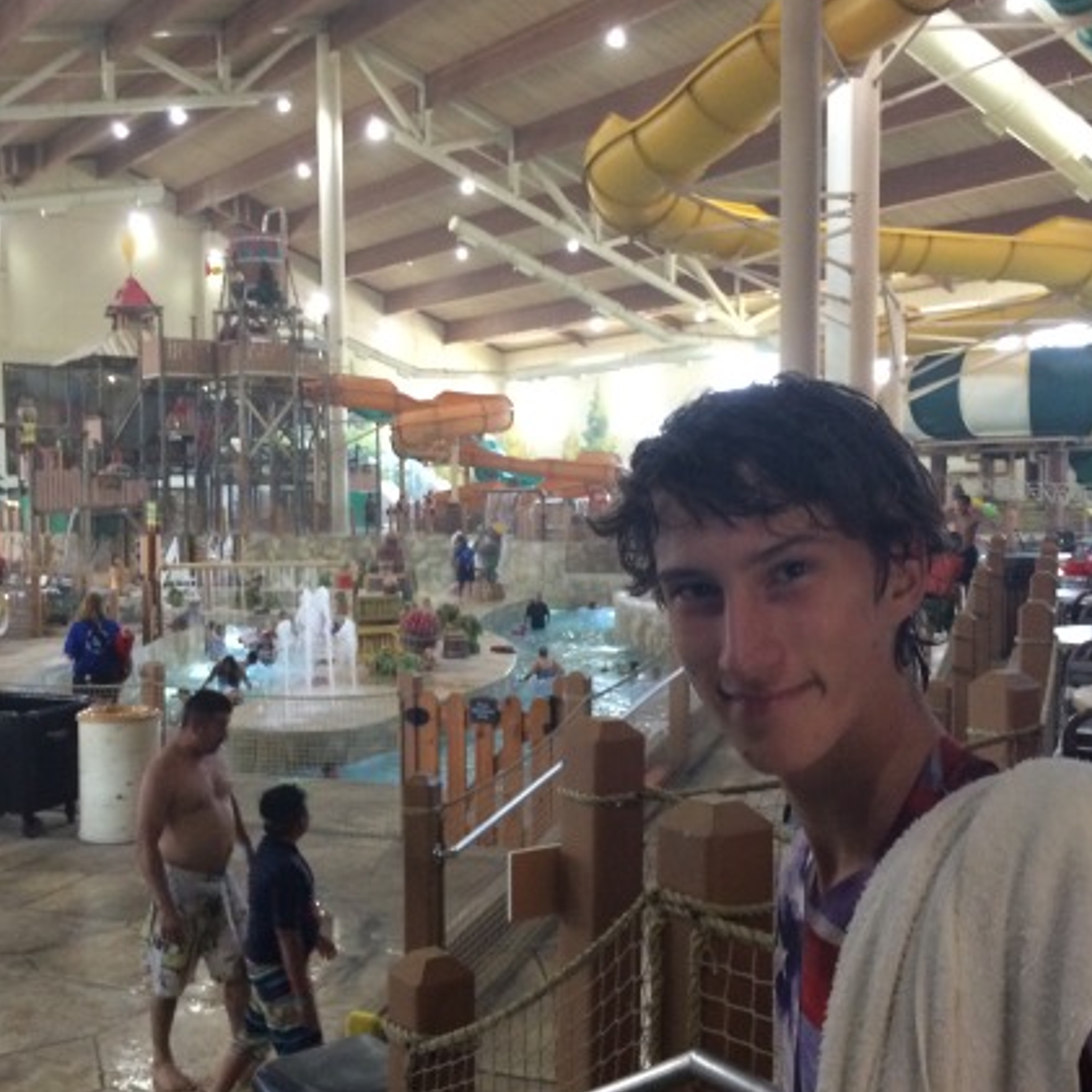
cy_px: 581
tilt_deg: -3.0
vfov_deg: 42.8
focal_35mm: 39
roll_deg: +0.8
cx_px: 495
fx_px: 1392
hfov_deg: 42.8
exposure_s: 1/30
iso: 250
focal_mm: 4.15
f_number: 2.2
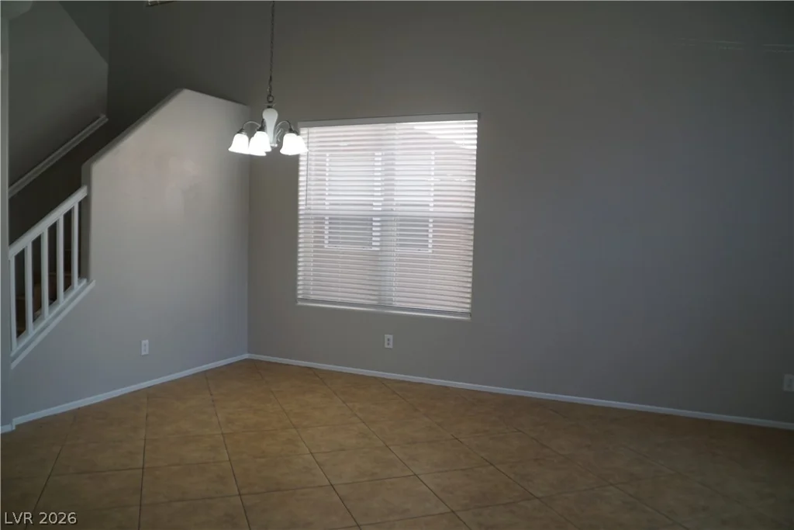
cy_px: 265
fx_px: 596
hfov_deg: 67.4
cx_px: 397
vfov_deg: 47.9
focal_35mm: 27
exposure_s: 1/160
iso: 500
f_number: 4
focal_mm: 18
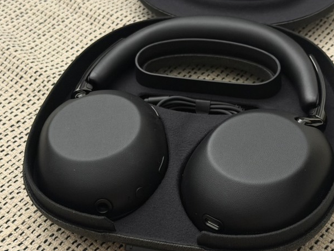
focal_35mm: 62
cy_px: 137
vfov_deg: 23.6
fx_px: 598
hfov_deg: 31.2
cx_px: 182
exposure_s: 1/20
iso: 800
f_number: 1.78
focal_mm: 6.76
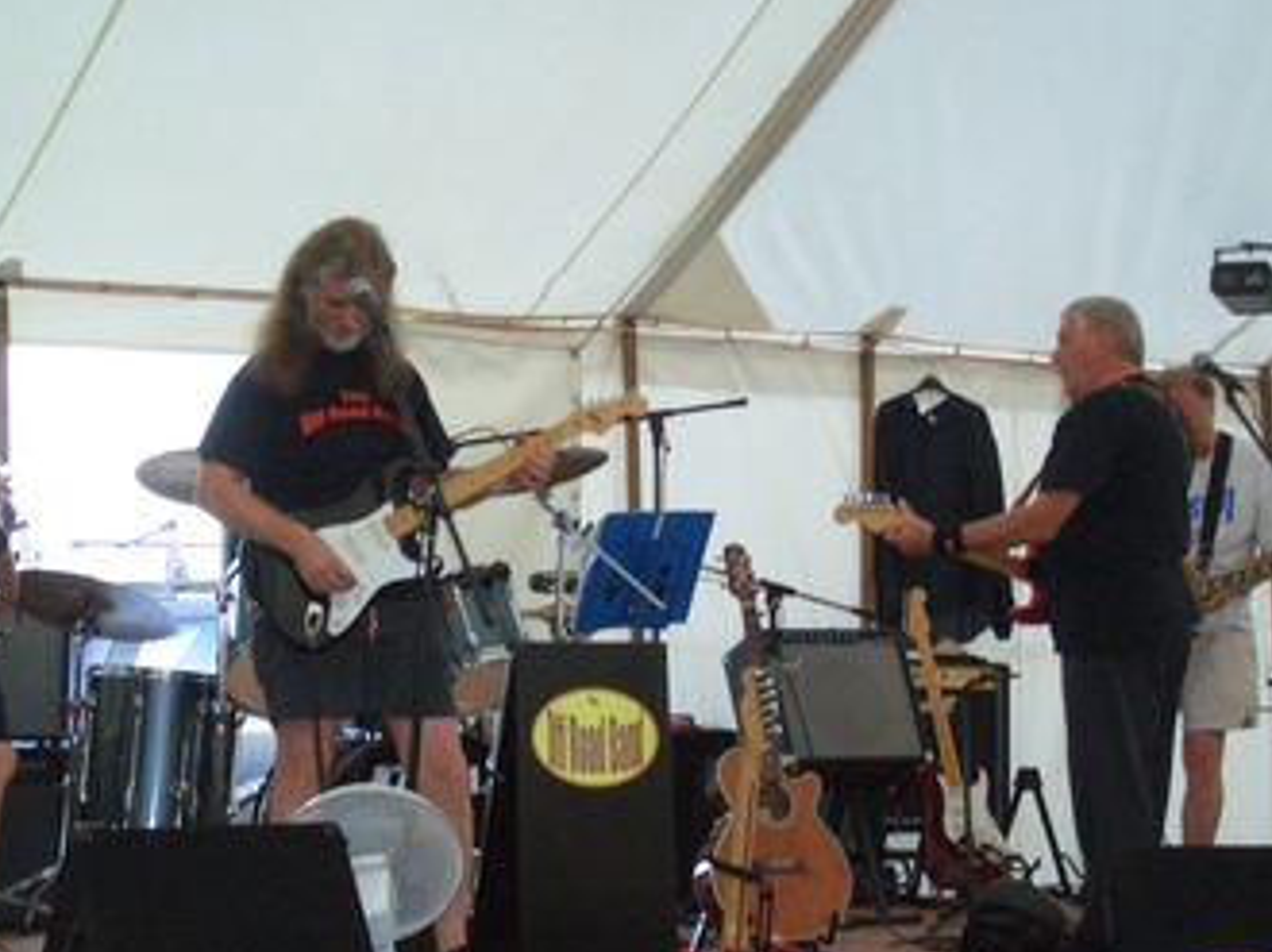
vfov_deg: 18.6
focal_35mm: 79
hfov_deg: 24.7
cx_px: 513
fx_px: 2901
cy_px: 530
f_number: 3.5
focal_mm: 10.2
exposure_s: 1/60
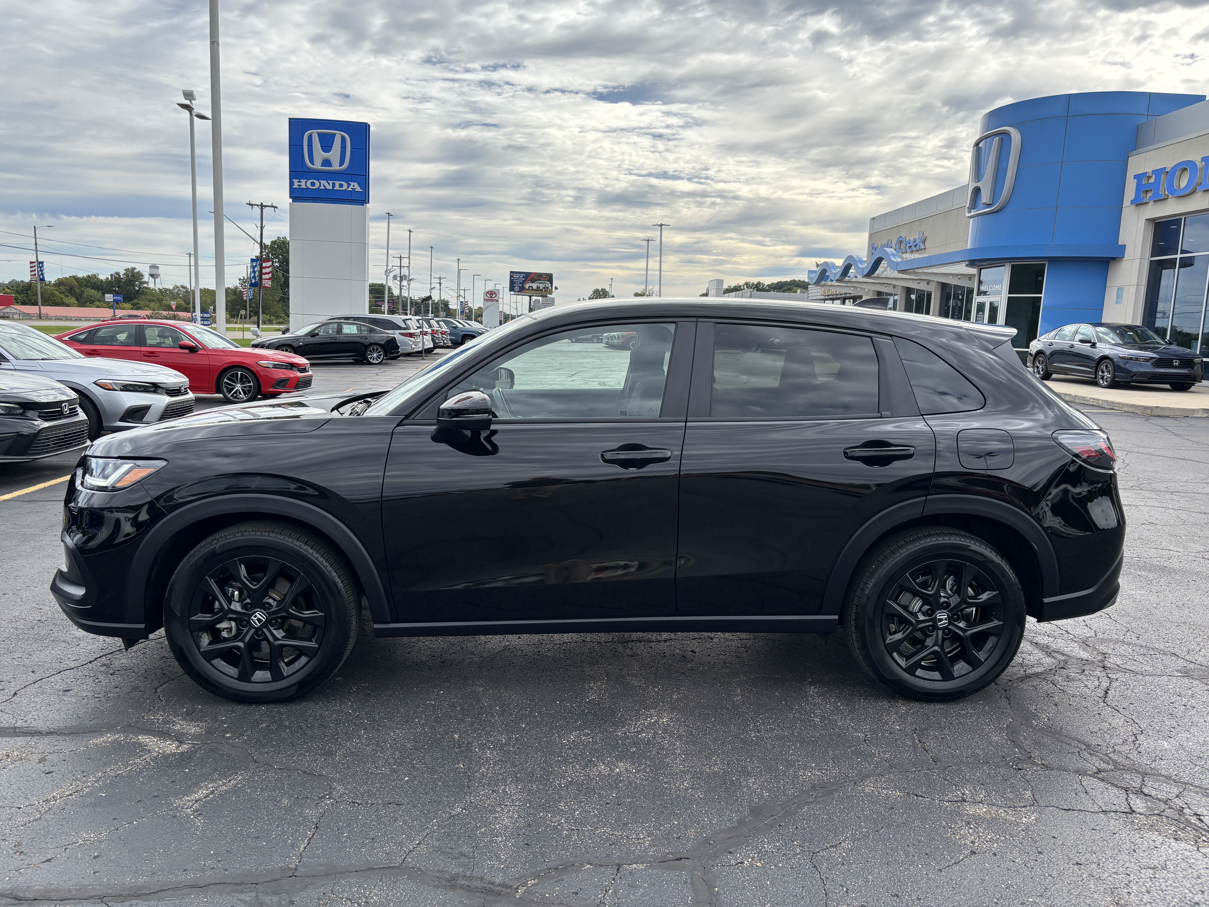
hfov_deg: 67.3
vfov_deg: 53.1
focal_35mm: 26
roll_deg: -2.5
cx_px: 604
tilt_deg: -9.1
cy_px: 454
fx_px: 908
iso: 50
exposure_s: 1/2024
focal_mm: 5.96
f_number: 1.6
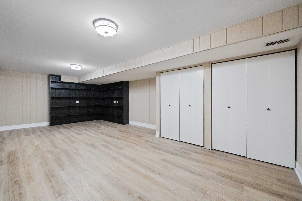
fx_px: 126
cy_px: 100
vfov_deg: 77.3
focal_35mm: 15
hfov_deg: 100.4
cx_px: 151
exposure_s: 1/30
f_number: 7.1
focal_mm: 10
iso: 6400
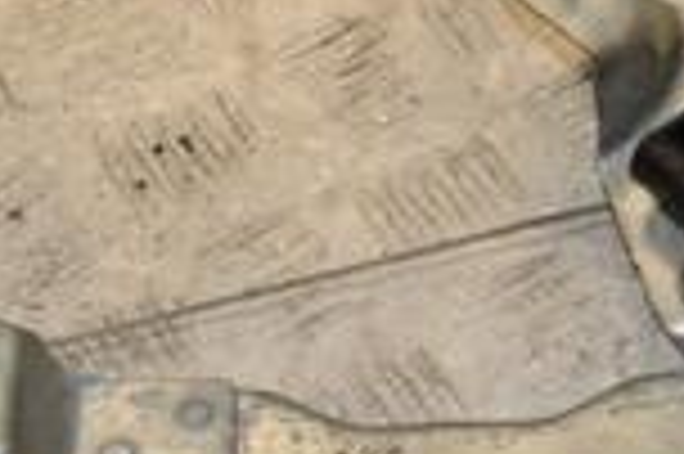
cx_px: 981
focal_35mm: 148
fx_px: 2808
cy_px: 337
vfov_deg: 9.2
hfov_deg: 13.2
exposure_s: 1/200
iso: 800
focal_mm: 25
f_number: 8
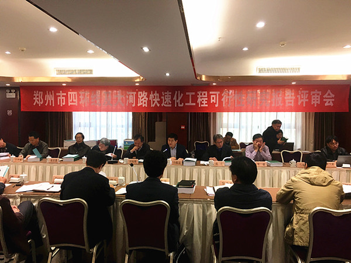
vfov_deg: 48.2
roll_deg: -0.8
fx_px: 294
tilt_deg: -3.2
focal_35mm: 29
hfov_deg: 61.7
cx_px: 176
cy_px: 132
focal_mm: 4.15
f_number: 2.2
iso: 50
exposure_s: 1/33
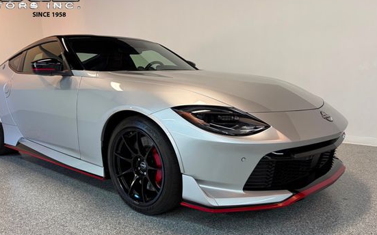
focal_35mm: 32
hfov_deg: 59.6
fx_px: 329
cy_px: 146
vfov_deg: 39.2
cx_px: 179
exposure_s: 1/60
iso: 80
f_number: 1.6
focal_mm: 5.96
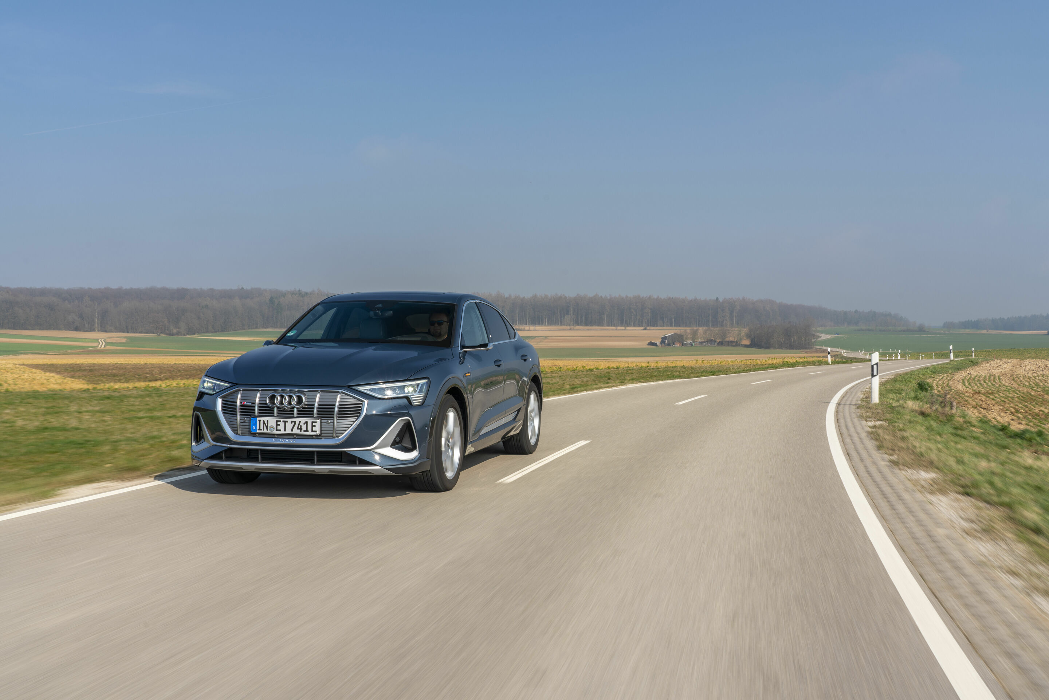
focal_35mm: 37
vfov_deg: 36.0
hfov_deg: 51.9
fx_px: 1078
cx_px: 524
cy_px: 350
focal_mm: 37
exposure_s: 1/30
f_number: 16
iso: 50
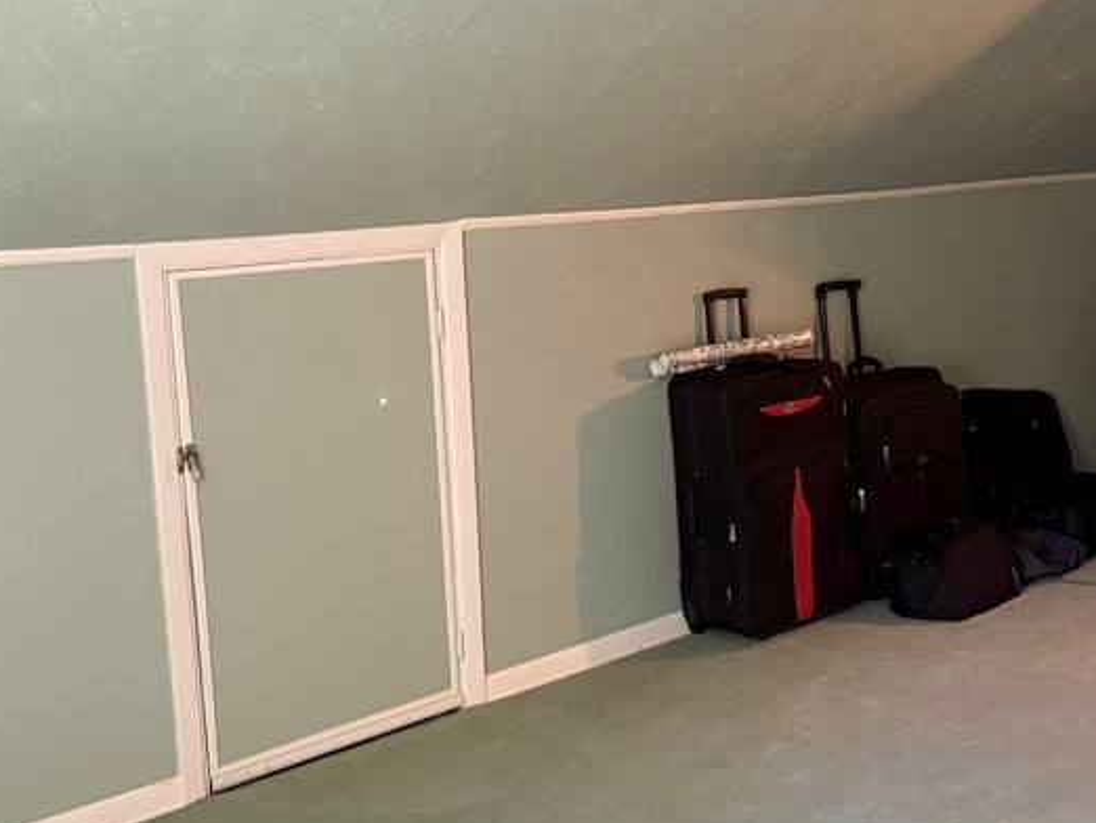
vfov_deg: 28.5
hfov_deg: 36.1
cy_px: 315
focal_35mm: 51
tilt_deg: -4.9
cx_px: 894
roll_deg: +2.2
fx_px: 1615
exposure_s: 1/60
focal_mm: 5.96
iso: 400
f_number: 1.6
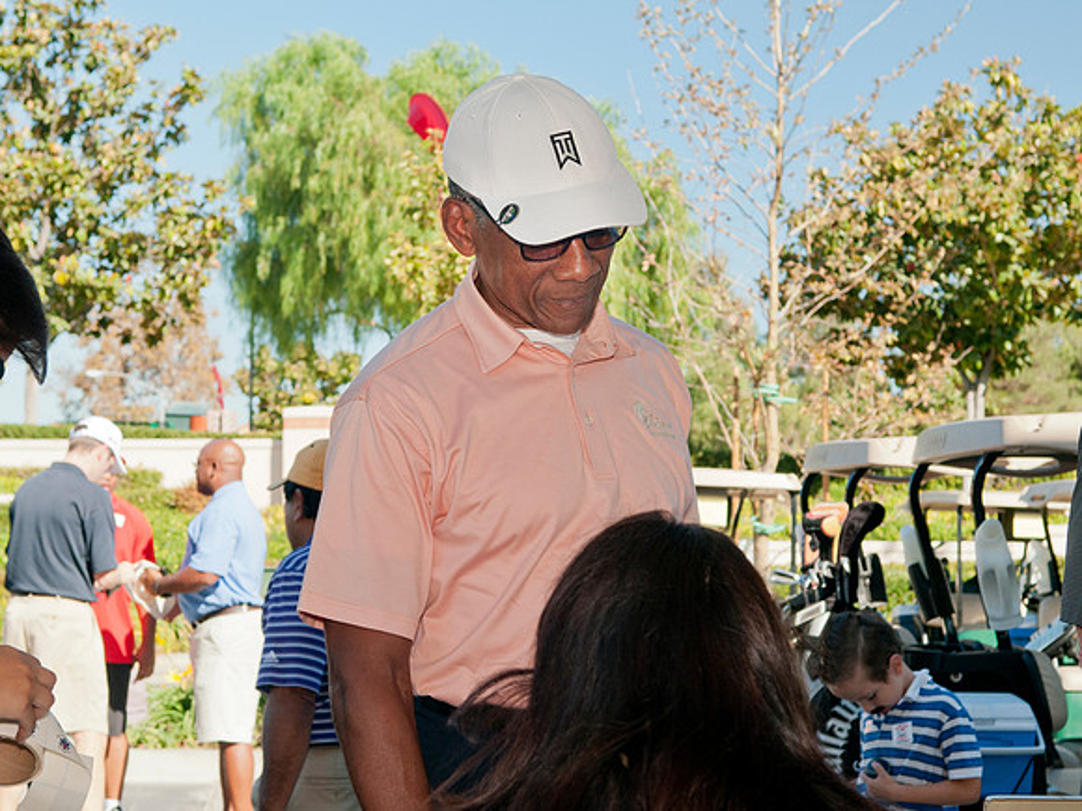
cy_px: 453
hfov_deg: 28.1
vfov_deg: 21.2
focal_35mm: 69
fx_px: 2164
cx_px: 528
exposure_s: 1/160
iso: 200
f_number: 6.3
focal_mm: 38
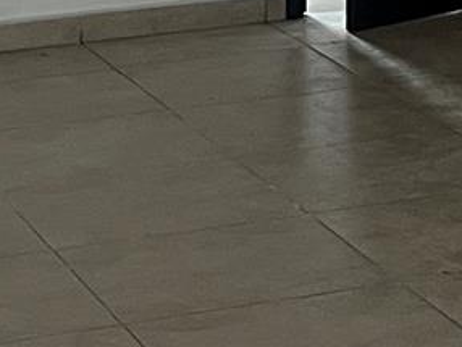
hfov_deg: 10.2
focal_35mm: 186
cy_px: -454
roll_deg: +0.2
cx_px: 709
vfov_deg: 7.5
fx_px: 2485
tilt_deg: -1.6
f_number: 1.6
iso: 250
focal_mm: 5.1
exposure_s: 1/60
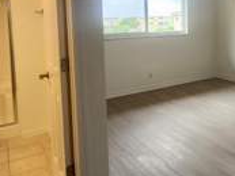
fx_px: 245
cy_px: 33
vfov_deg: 38.1
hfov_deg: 47.8
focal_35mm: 36
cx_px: 196
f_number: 2.2
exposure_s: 1/60
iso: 64
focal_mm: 1.74
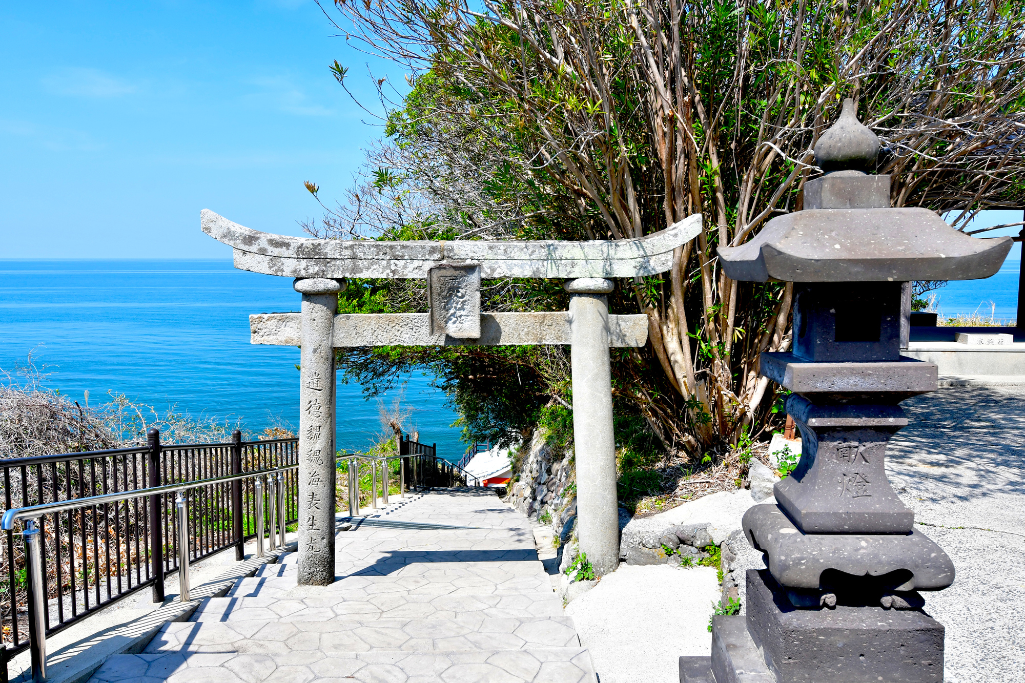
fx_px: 854
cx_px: 512
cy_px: 342
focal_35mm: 30
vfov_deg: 43.6
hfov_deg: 61.9
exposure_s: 1/160
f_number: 8
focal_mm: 20
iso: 200
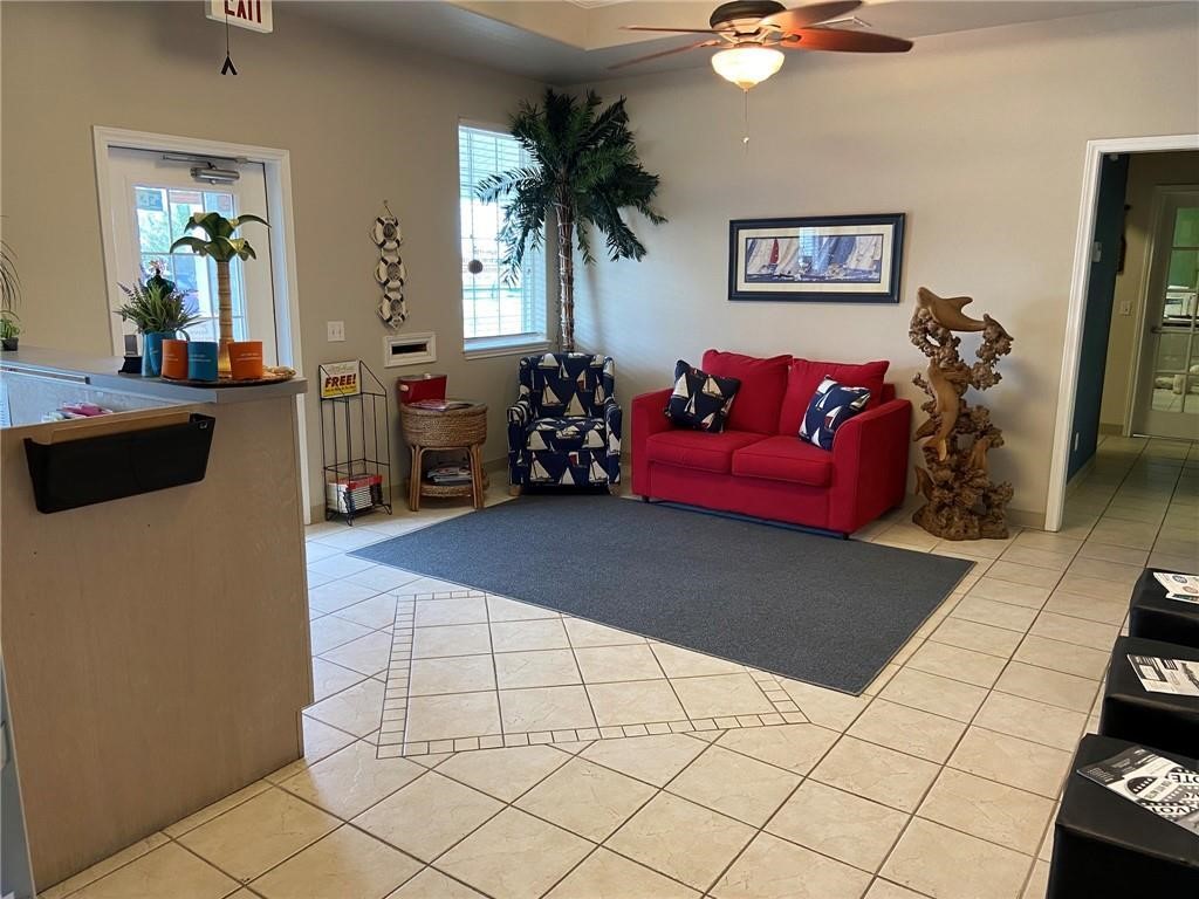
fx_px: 901
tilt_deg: -12.4
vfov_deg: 53.1
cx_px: 600
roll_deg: -0.4
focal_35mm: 26
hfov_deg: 67.3
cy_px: 450
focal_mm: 4.25
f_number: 1.8
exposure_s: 1/60
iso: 125
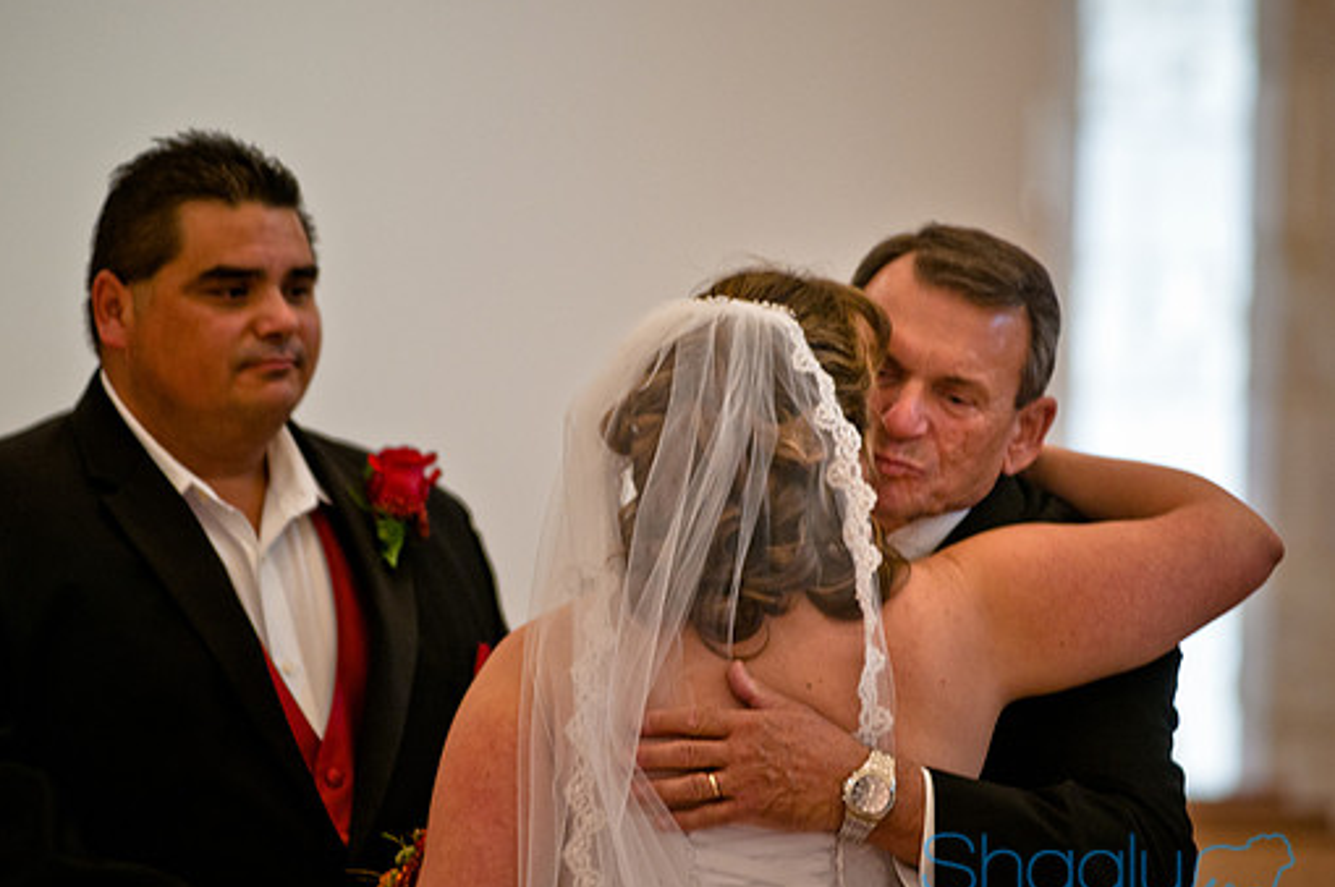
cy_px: 496
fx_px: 11691
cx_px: 581
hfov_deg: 6.5
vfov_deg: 4.3
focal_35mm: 316
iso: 640
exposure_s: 1/100
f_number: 2.8
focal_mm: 185
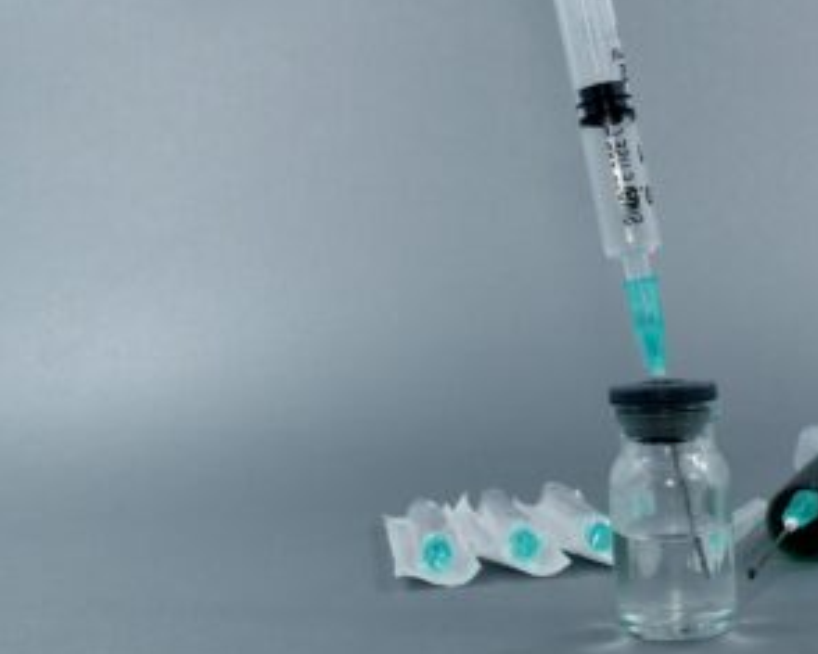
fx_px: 1447
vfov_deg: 25.3
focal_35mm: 60
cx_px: 604
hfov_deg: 31.1
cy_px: 218
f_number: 14
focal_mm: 25
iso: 100
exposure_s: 1/60
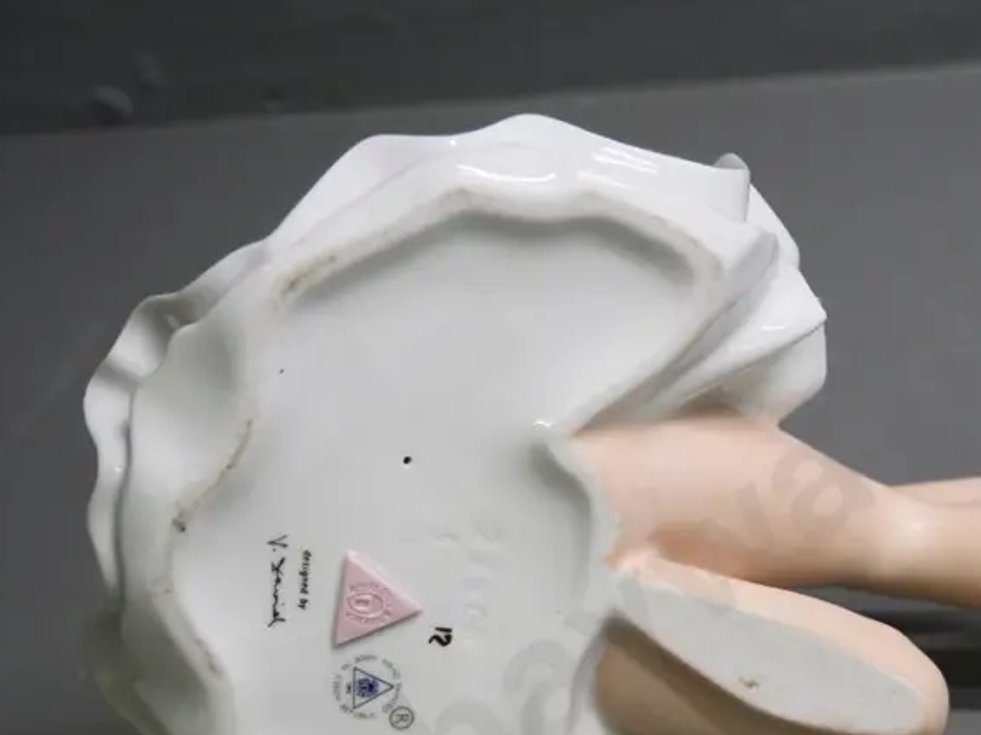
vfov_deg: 22.4
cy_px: 533
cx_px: 754
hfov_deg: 29.3
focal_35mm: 65
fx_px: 1842
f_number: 4
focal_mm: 18
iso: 1600
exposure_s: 1/200
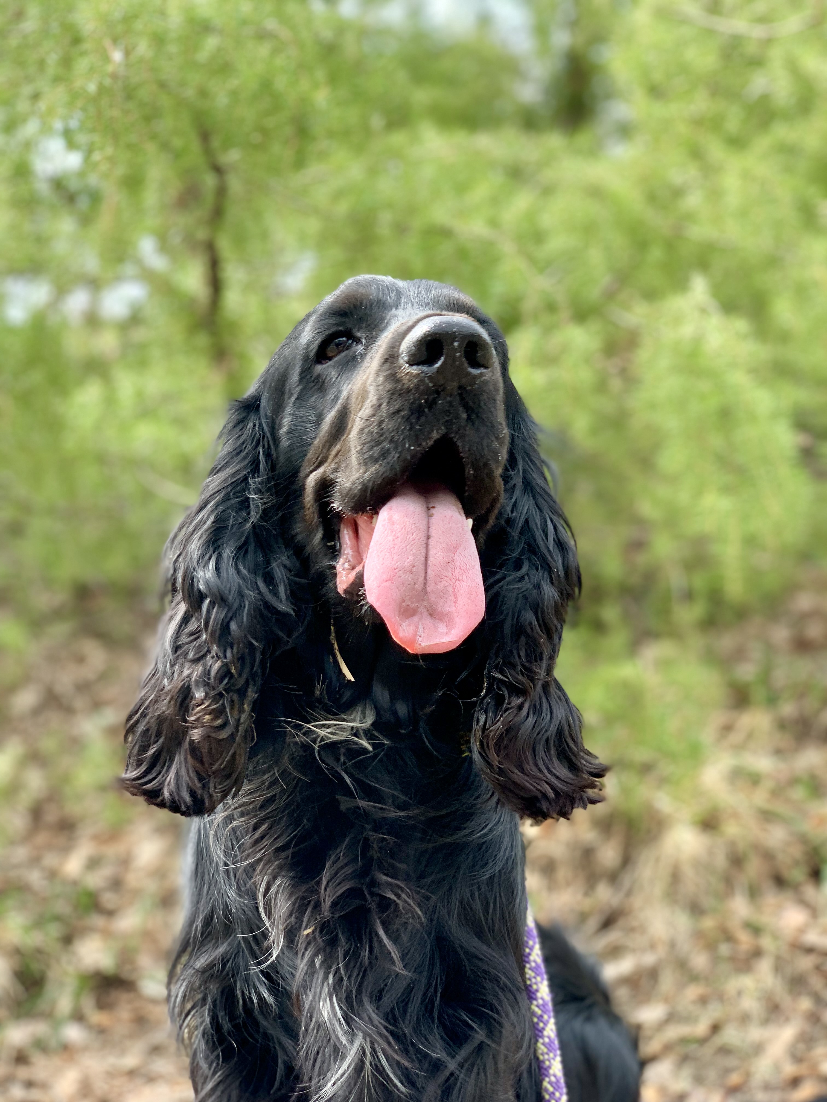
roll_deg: -0.4
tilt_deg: +20.3
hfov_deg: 28.0
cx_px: 414
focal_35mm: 52
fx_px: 1656
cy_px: 551
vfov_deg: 36.8
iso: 32
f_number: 2.4
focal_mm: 6
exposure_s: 1/122
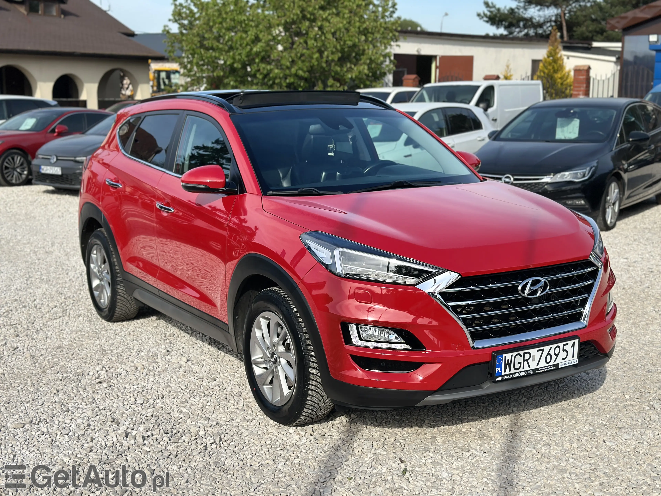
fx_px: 917
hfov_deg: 39.7
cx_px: 330
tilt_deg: -10.2
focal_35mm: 48
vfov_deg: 30.3
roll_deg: -0.5
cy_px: 248
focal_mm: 6.86
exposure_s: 1/3257
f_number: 1.78
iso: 100
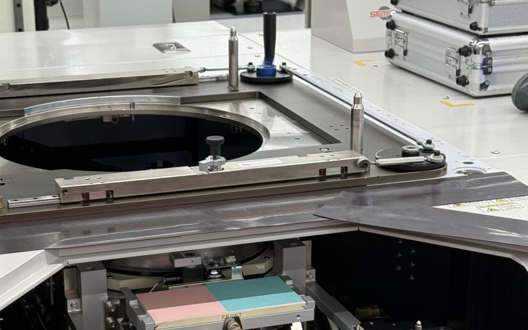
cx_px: 222
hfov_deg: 23.5
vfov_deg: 14.7
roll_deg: +0.0
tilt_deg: -19.4
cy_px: 267
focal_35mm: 88
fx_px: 1266
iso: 100
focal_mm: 6.76
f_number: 1.78
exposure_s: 1/60
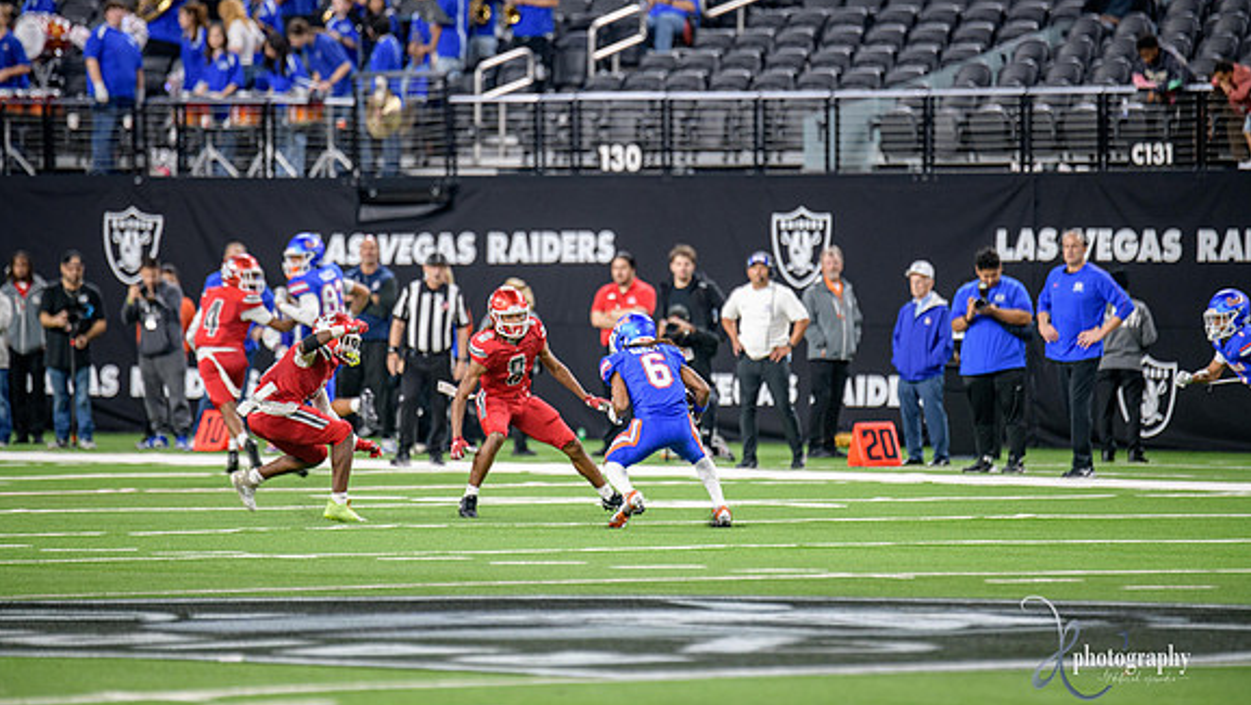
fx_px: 10486
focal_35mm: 316
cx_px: 624
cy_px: 335
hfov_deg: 6.8
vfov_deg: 3.8
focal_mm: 300
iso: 1000
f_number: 2.8
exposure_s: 1/400
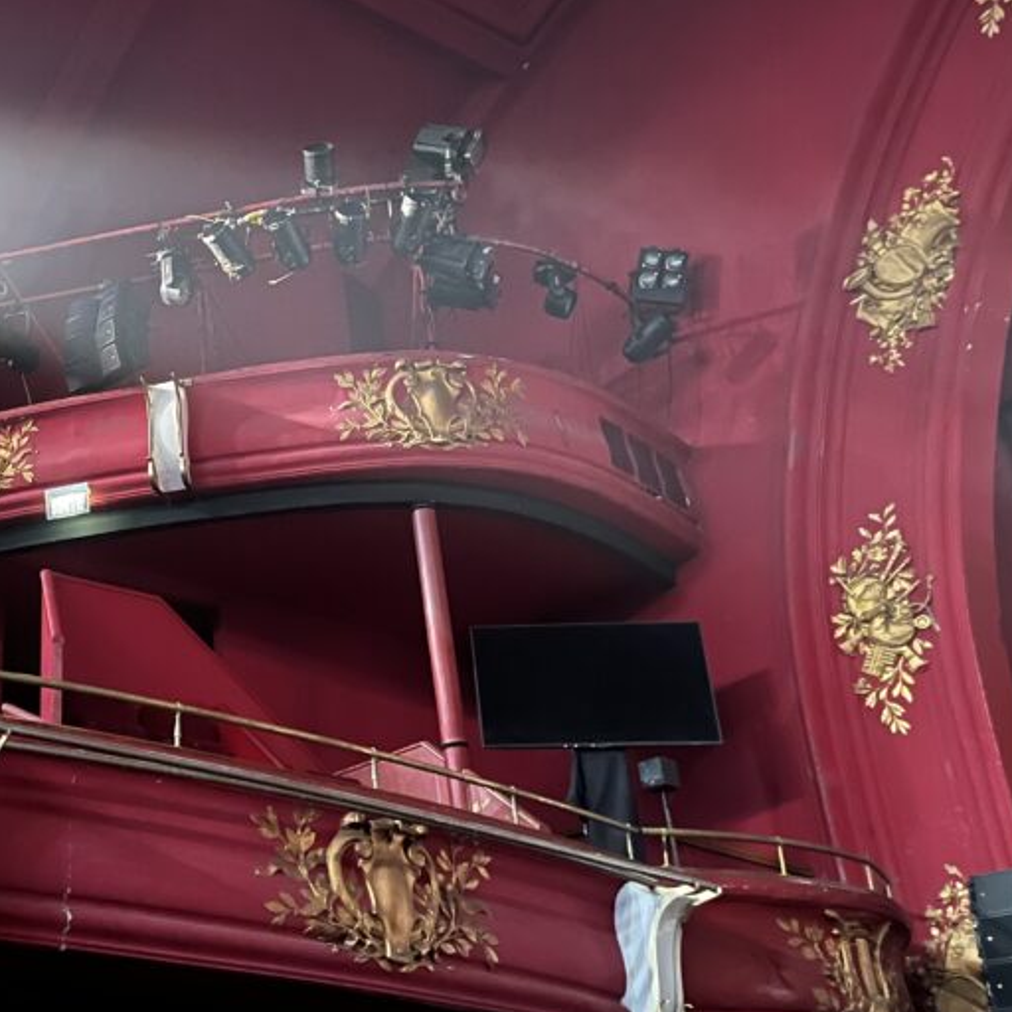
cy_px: 435
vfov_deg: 36.7
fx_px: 1521
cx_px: 87
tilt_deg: +28.1
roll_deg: +0.1
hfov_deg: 34.6
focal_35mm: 46
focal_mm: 5.1
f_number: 1.6
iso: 1000
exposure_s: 1/5
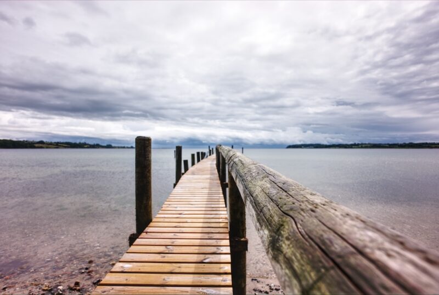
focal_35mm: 18
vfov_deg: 67.7
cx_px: 220
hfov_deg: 89.8
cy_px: 148
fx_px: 220
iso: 100
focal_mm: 18
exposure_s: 1/1600
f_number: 3.8
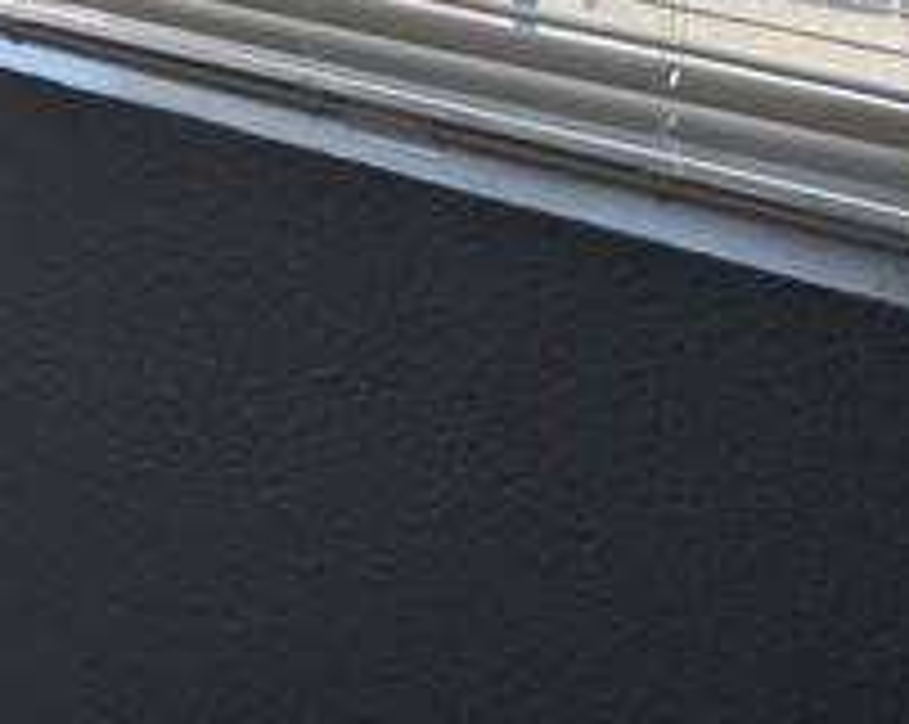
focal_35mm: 119
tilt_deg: -6.1
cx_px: -684
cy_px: -535
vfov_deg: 12.0
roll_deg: +1.1
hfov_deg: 14.4
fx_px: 3197
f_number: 1.78
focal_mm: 6.76
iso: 80
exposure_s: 1/461
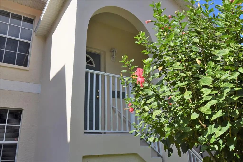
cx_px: 122
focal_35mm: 30
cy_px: 81
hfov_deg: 61.9
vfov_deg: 43.6
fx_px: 202
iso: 200
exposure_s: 1/640
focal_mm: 20
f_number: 8
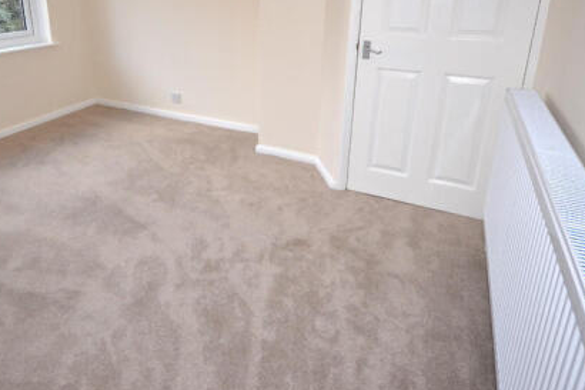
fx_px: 390
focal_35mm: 24
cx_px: 207
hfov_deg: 72.1
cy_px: 102
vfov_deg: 51.1
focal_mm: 10
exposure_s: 1/60
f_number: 4
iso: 100
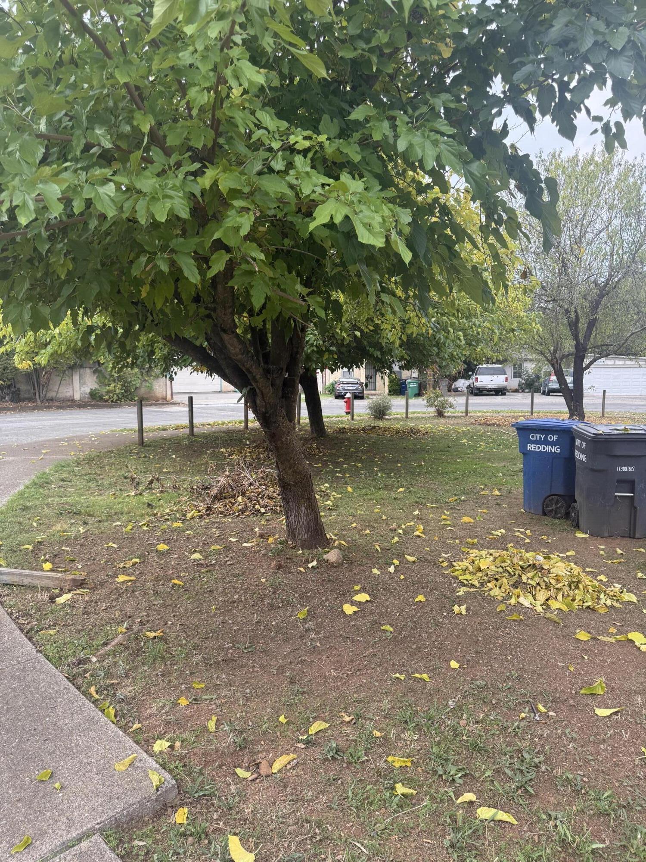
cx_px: 323
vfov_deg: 71.6
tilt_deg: -6.6
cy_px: 431
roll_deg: +0.1
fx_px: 597
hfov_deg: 56.8
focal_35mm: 24
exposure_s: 1/467
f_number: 1.78
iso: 100
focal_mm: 6.76
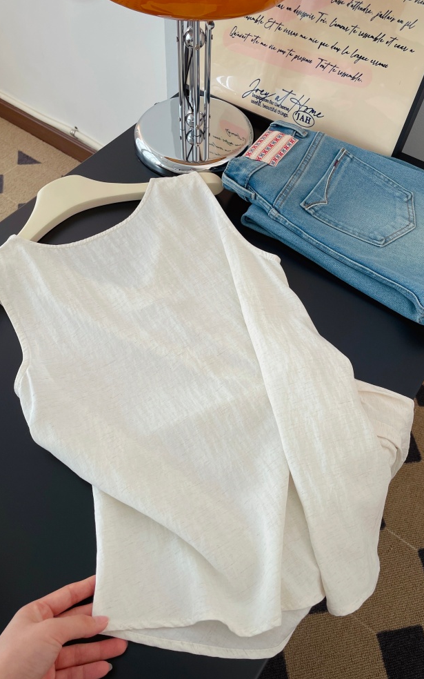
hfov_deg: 44.5
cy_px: 335
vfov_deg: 66.5
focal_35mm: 28
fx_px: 518
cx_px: 222
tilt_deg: -55.1
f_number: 1.6
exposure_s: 1/121
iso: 50
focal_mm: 4.2
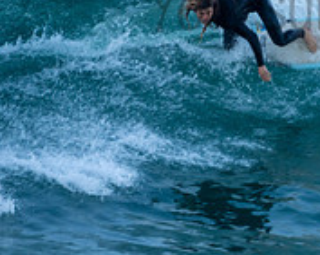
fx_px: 21860
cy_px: -12
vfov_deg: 0.7
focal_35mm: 2312
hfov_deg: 0.8
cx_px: 334
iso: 320
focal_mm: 500
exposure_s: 1/250
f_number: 5.6
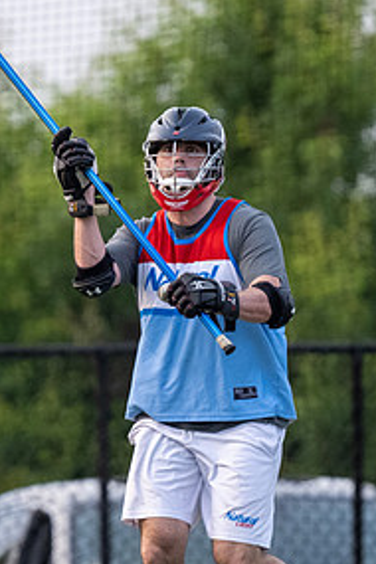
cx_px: 107
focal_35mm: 1477
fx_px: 23138
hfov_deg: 0.9
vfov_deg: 1.4
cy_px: 257
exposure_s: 1/1000
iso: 2200
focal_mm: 500
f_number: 5.6
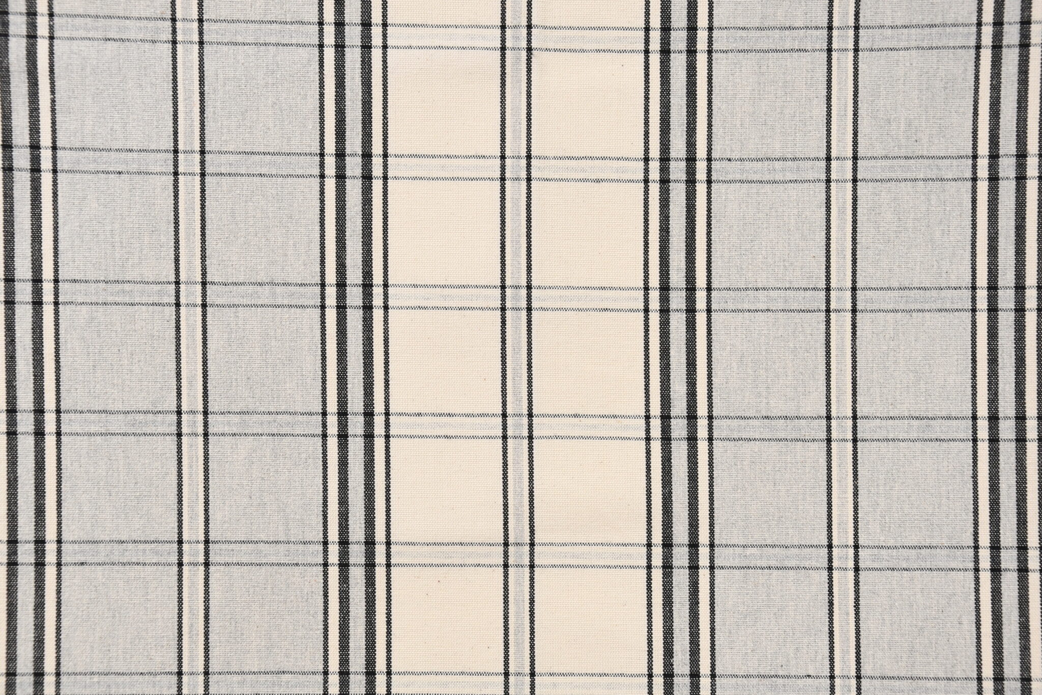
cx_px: 521
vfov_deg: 21.6
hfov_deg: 31.9
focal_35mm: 63
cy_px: 348
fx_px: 1823
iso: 800
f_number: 8
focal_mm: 42
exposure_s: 1/100
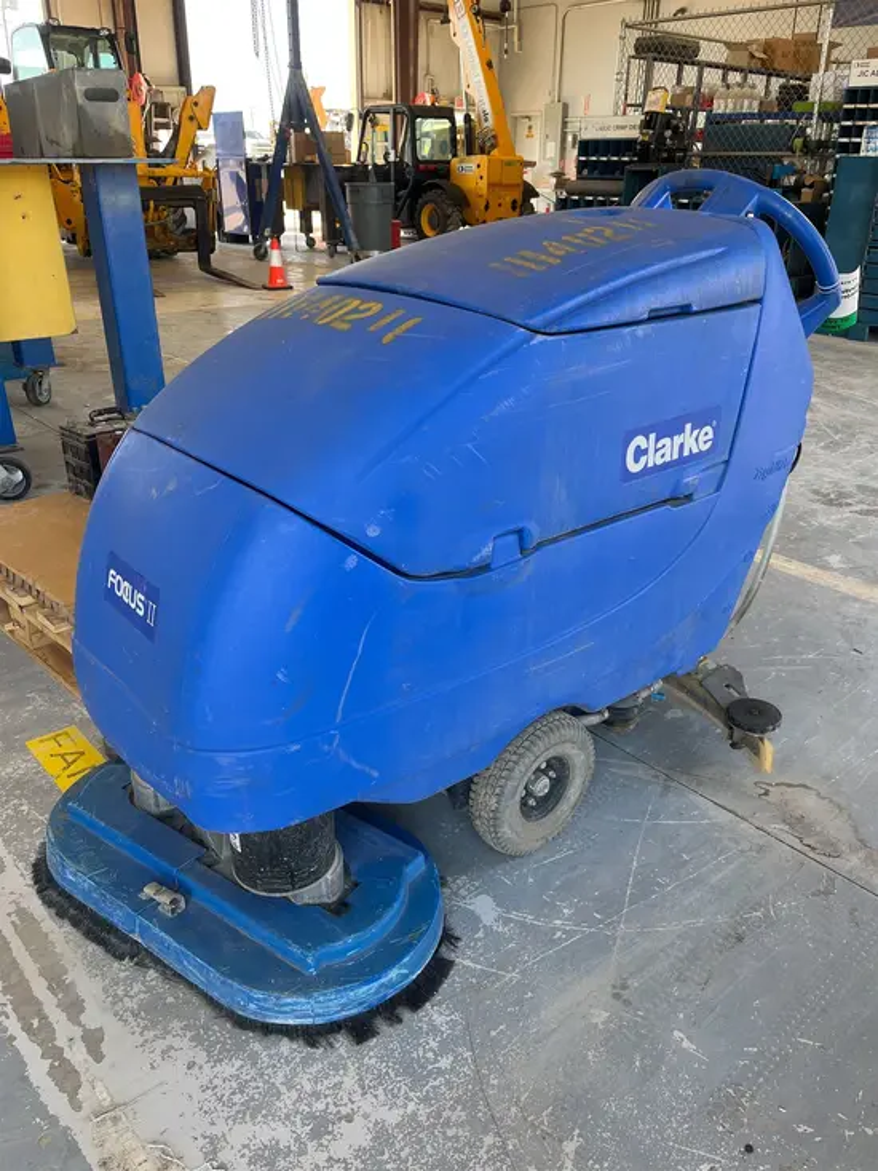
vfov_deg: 67.3
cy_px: 586
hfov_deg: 53.1
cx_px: 439
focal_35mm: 26
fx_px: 879
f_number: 1.6
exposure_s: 1/164
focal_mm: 5.1
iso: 50
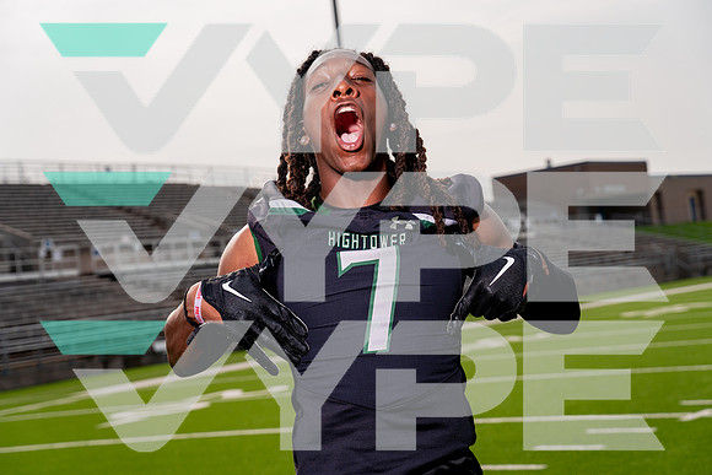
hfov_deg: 30.1
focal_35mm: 67
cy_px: 238
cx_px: 356
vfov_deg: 20.3
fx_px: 1325
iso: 100
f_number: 5.6
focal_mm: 67
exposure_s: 1/1250
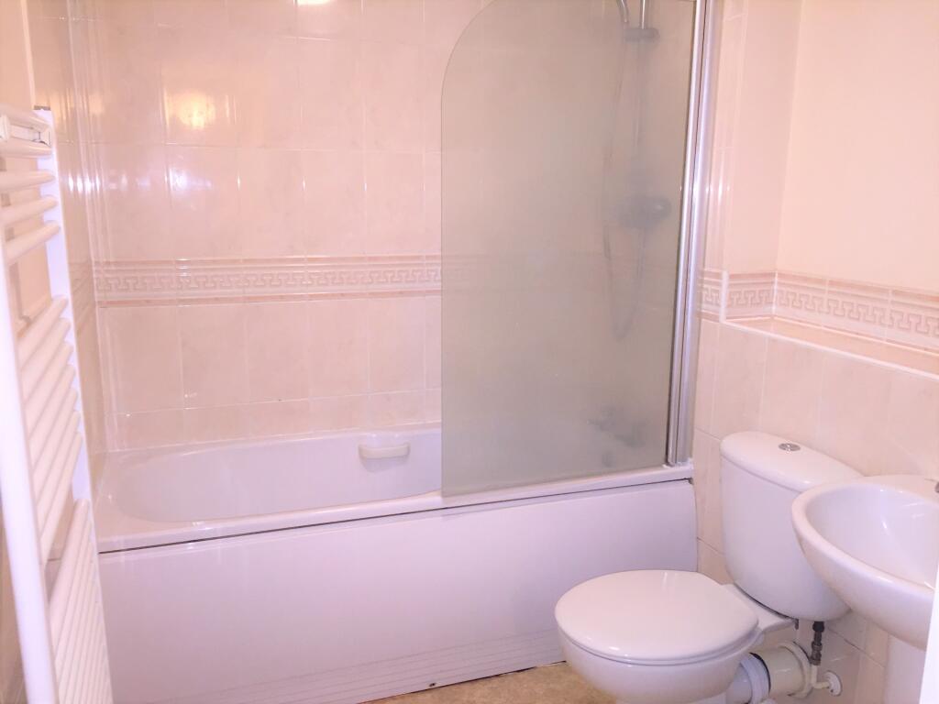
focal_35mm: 29
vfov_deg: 48.2
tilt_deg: -12.5
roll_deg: +0.1
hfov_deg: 61.7
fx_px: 787
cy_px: 352
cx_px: 470
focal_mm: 4.15
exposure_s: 1/25
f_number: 2.2
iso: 125
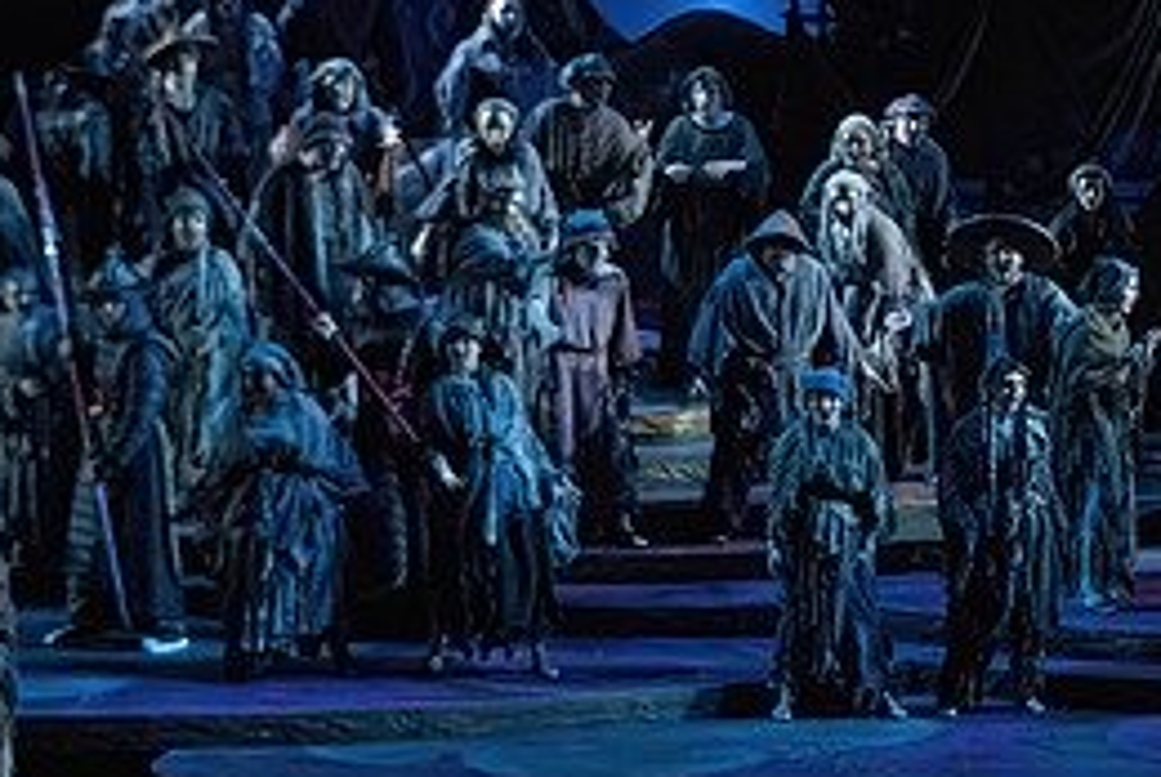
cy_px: 65
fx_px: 5037
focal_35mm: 156
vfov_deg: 8.8
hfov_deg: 13.1
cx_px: 1009
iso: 20000
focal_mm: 70
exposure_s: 1/400
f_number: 4.5
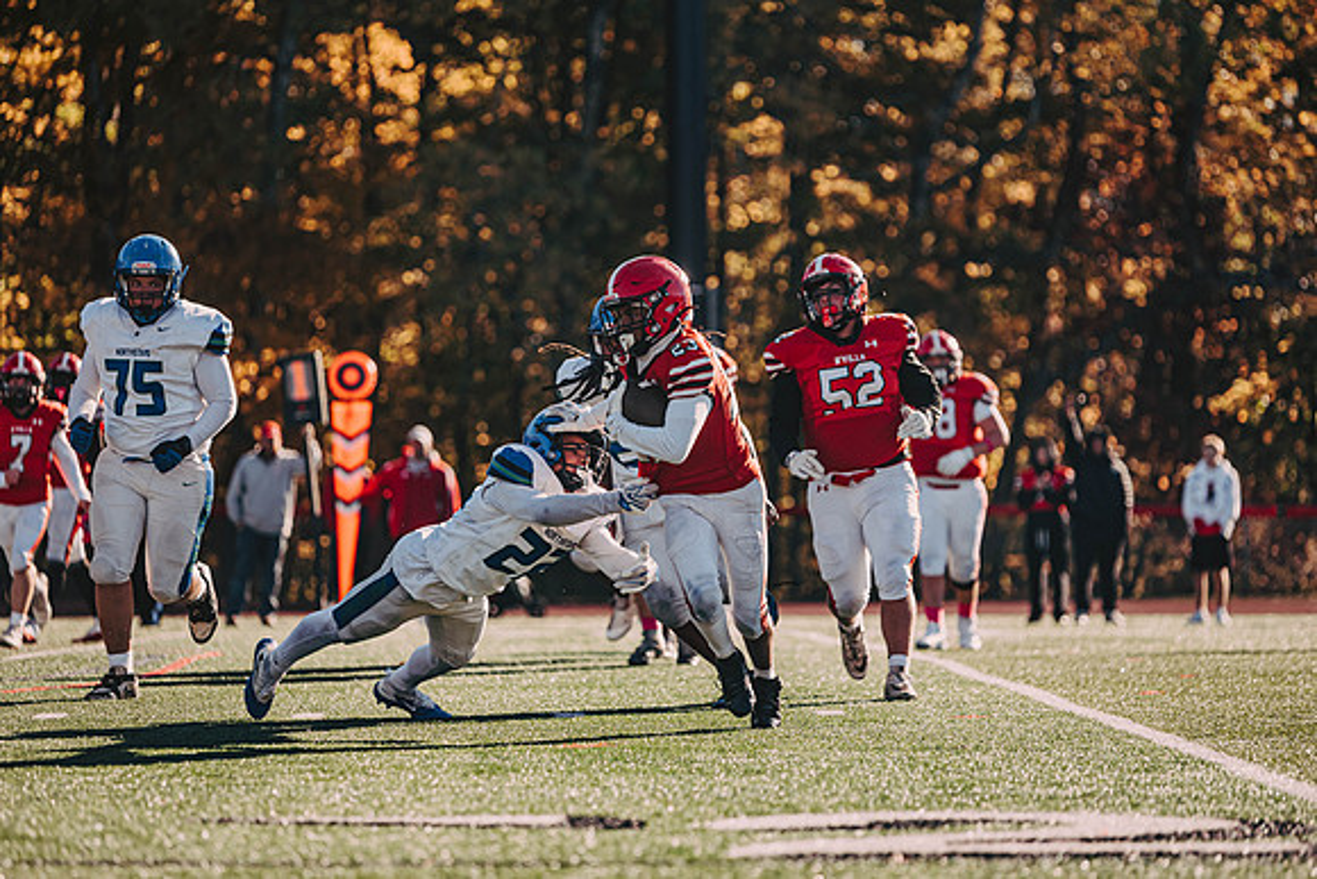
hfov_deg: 11.5
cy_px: 440
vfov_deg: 7.7
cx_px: 667
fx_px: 6551
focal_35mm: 179
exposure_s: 1/2000
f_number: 3.2
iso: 250
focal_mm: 175
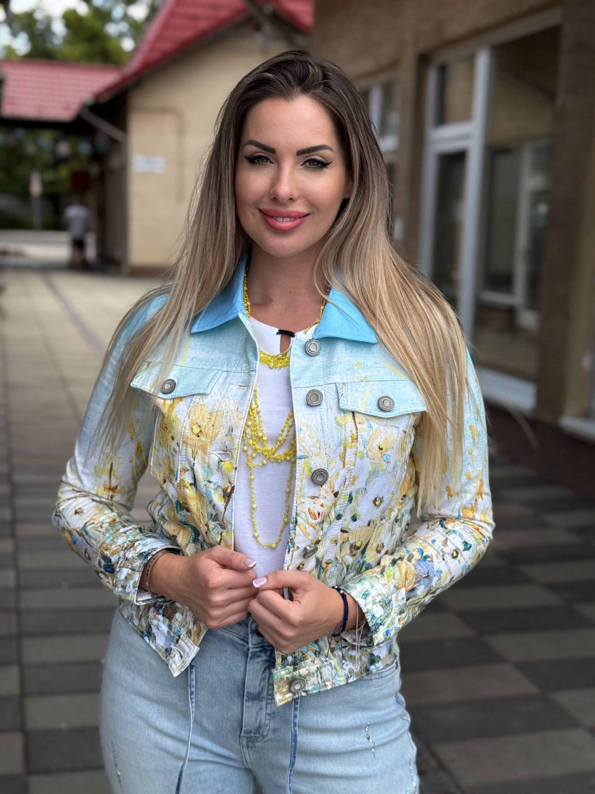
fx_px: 1100
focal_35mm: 48
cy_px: 397
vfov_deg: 39.7
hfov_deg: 30.3
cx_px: 298
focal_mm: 6.76
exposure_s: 1/1597
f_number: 1.78
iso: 64
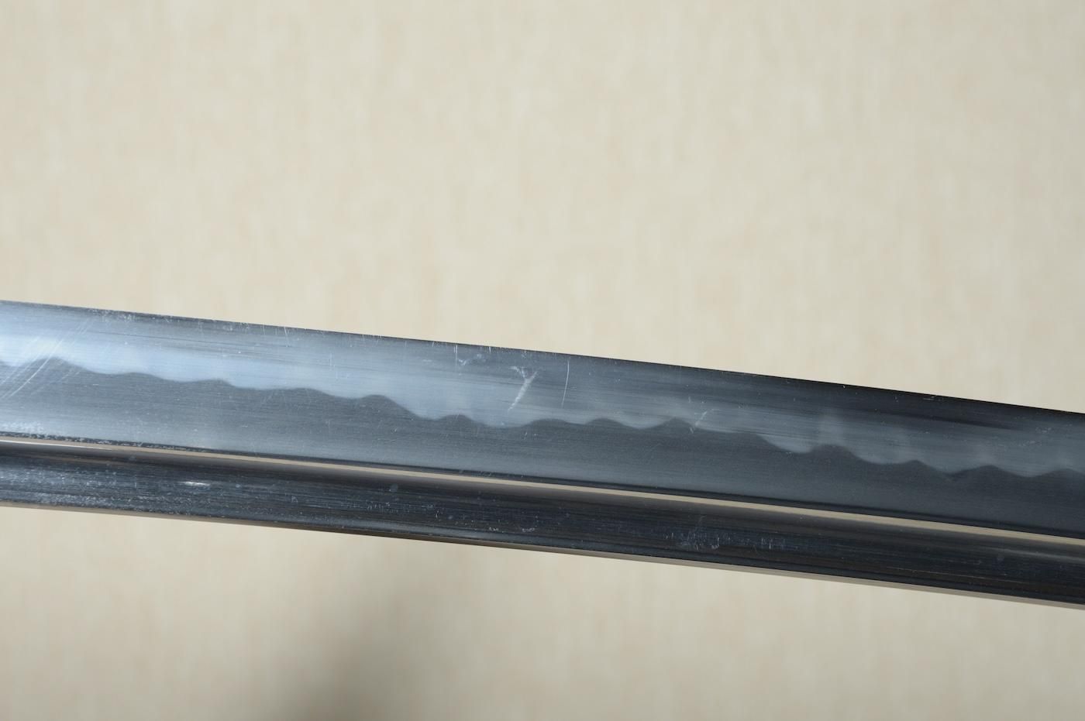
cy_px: 360
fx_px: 3614
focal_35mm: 120
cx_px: 542
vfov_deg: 11.4
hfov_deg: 17.1
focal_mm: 80
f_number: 11
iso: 400
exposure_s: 1/2
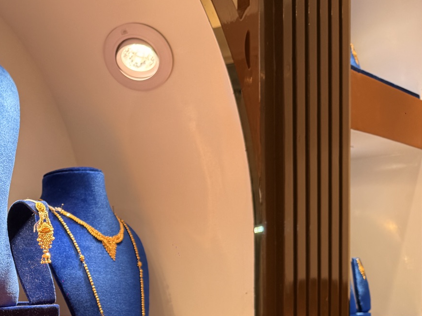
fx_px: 671
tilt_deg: -1.8
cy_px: 303
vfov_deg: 25.5
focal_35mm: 55
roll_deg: +0.9
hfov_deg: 30.9
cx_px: -48
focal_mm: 6.76
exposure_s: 1/459
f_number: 1.78
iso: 100
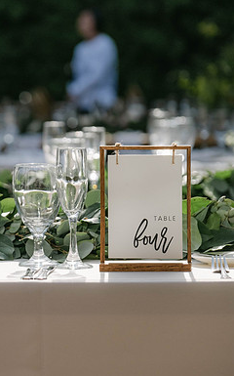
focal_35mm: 186
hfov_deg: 7.0
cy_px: 188
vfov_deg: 11.3
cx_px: -23
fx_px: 1901
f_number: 2.8
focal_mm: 80.4
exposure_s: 1/4000
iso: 320
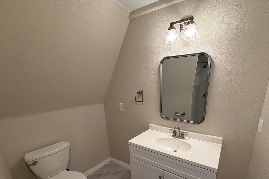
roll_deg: +1.3
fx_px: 127
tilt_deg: -15.2
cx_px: 152
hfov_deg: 92.7
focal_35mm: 17
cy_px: 117
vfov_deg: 68.8
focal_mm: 2.22
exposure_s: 1/120
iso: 250
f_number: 2.2
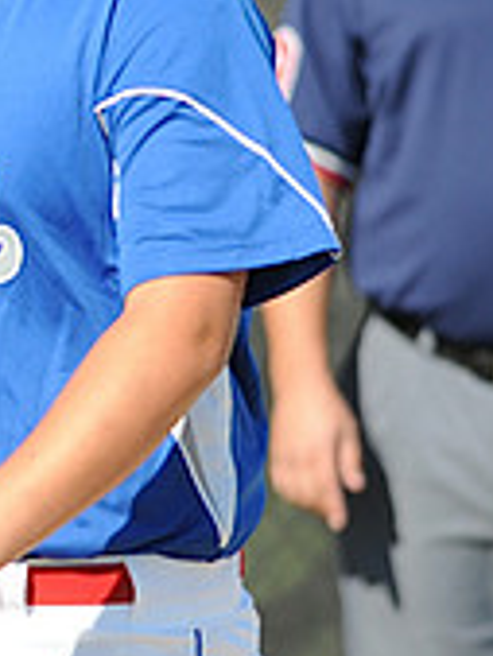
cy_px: 215
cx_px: -602
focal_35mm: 1479
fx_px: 28050
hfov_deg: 1.0
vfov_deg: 1.3
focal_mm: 300
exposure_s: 1/1000
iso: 200
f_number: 4
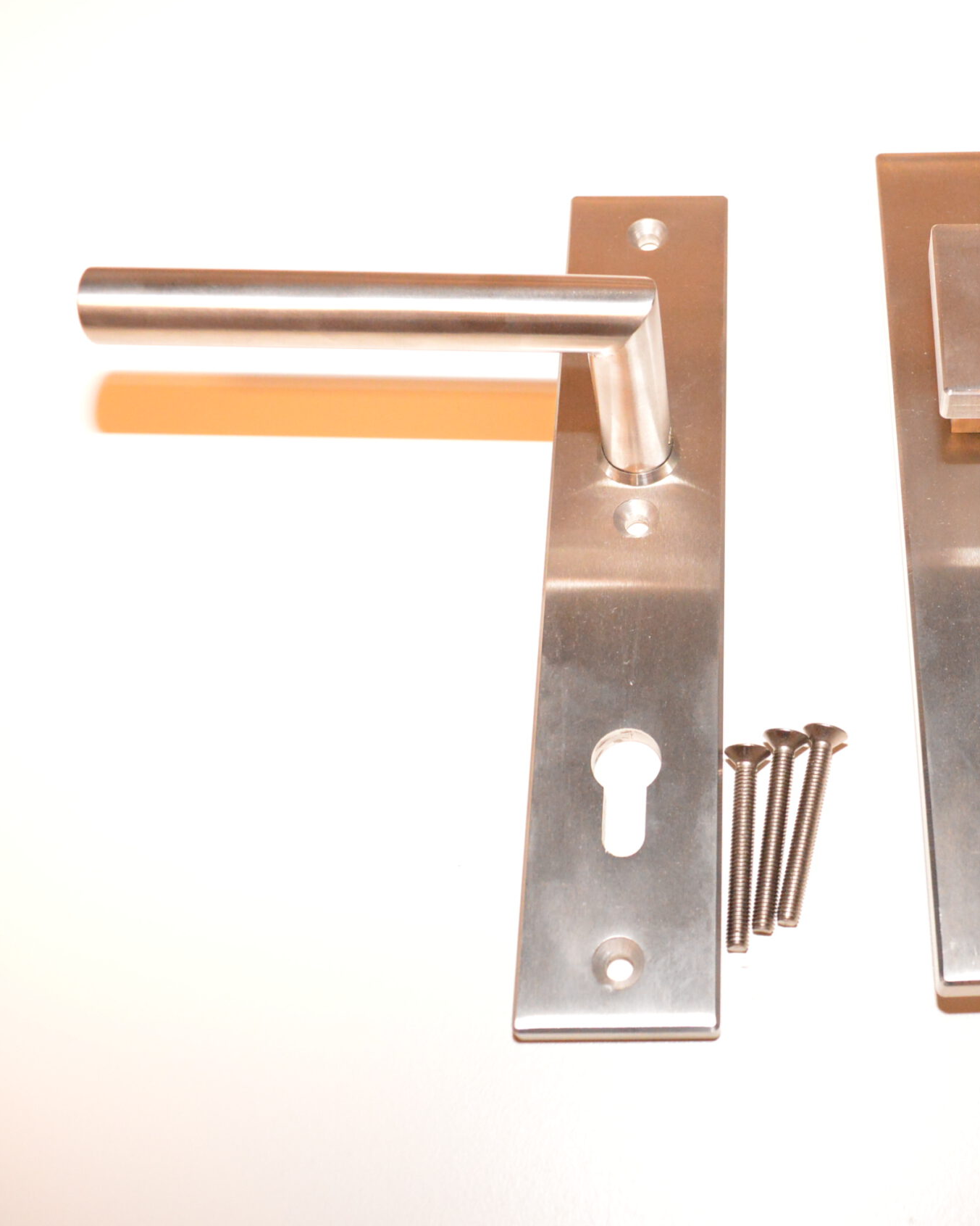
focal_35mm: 45
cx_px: 798
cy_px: 613
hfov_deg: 32.6
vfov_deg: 41.4
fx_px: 1621
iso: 3600
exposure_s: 1/100
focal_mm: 21
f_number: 5.6
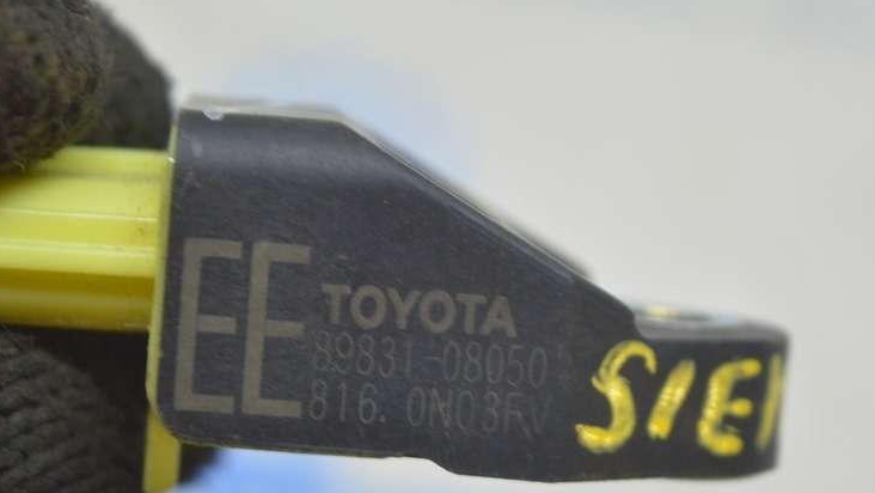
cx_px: 412
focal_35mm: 121
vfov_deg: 10.0
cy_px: 308
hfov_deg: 17.8
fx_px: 2802
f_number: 5.6
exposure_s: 1/20
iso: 400
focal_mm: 55
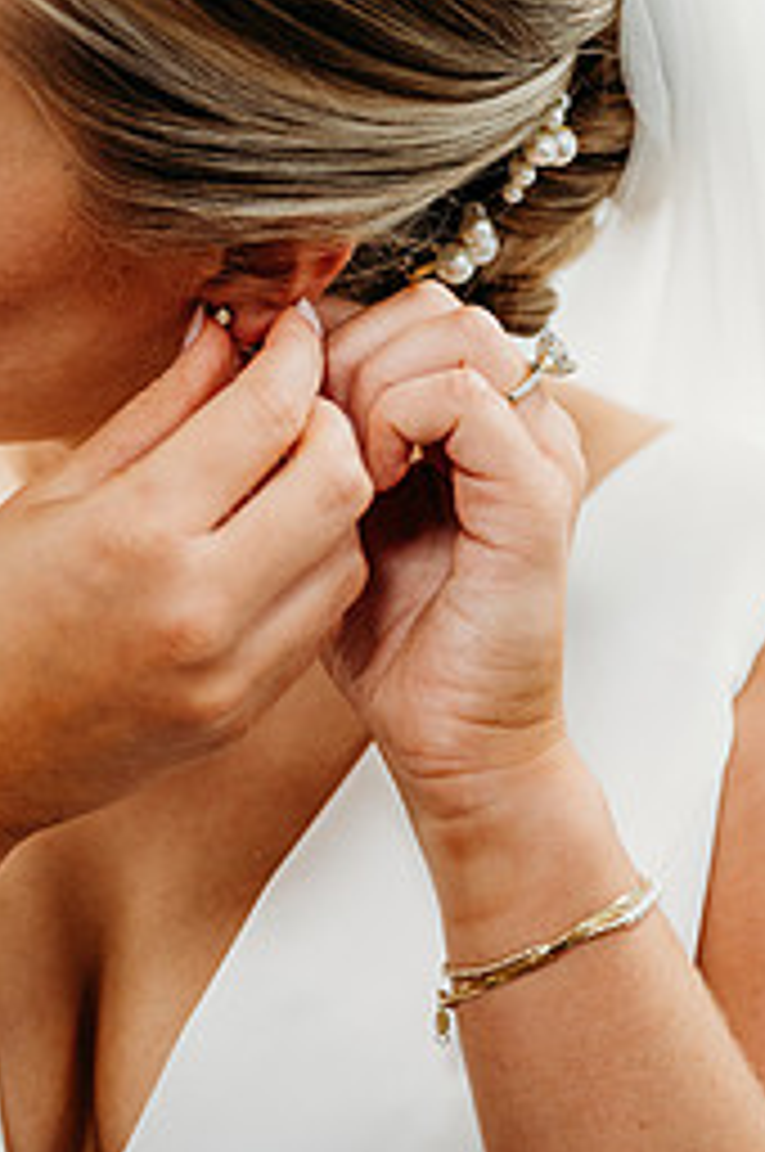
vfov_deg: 27.9
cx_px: 232
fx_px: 2301
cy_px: 346
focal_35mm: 72
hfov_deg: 18.8
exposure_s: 1/320
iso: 2000
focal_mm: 41
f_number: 3.2
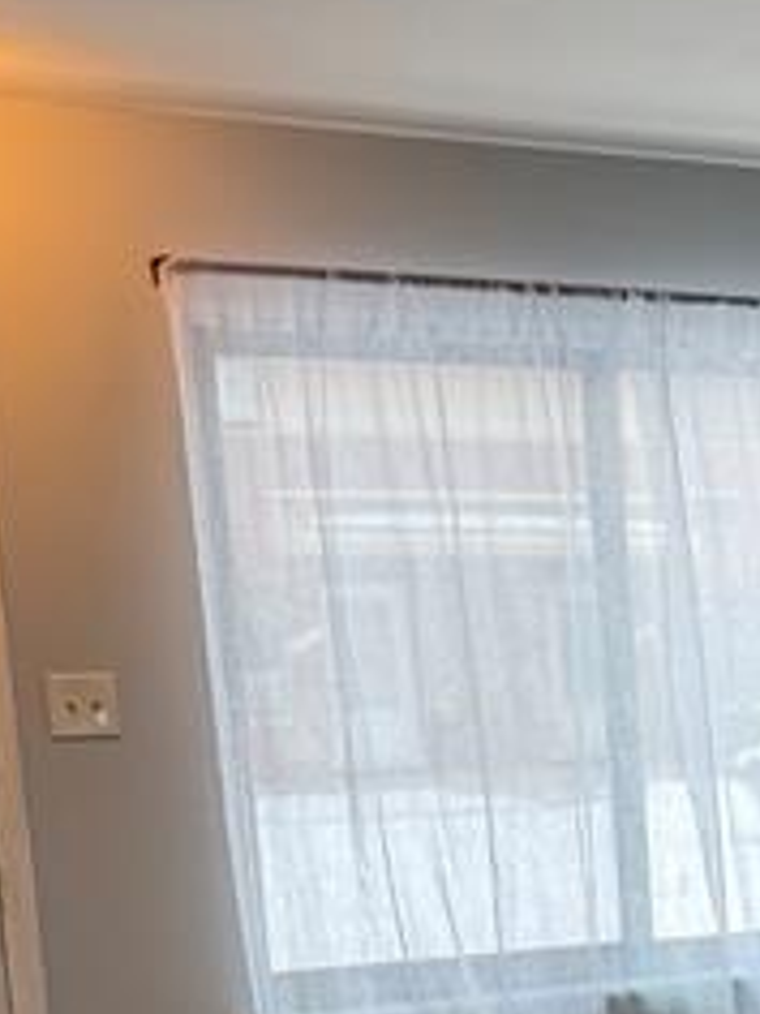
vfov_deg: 23.8
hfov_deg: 17.2
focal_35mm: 78
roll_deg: +1.0
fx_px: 2283
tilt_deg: -11.0
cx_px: 1116
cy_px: 1035
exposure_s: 1/121
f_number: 1.78
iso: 160
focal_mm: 6.76
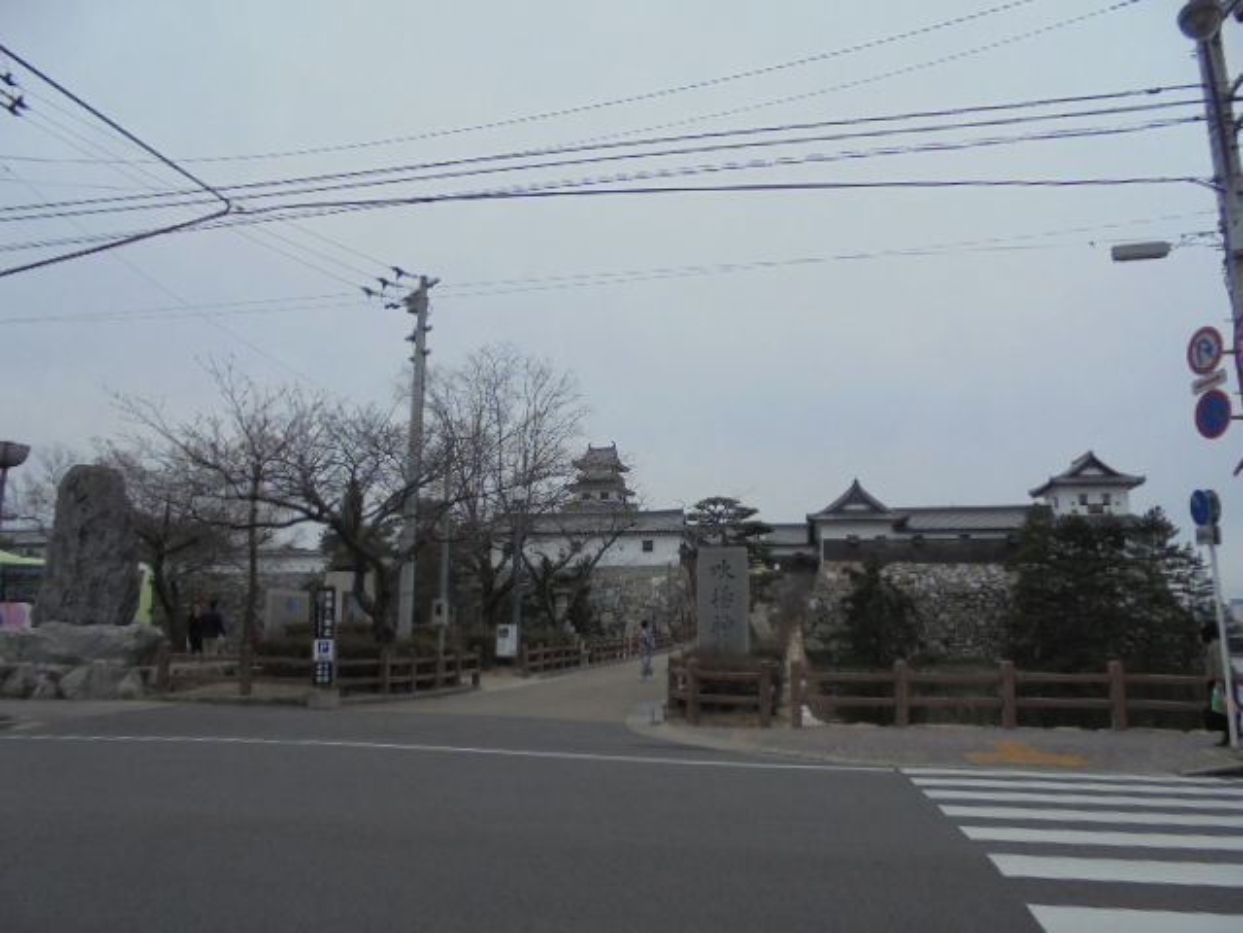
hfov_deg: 67.3
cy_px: 466
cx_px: 622
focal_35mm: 26
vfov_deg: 53.1
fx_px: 934
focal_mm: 4.6
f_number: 11.5
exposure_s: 1/160
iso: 100
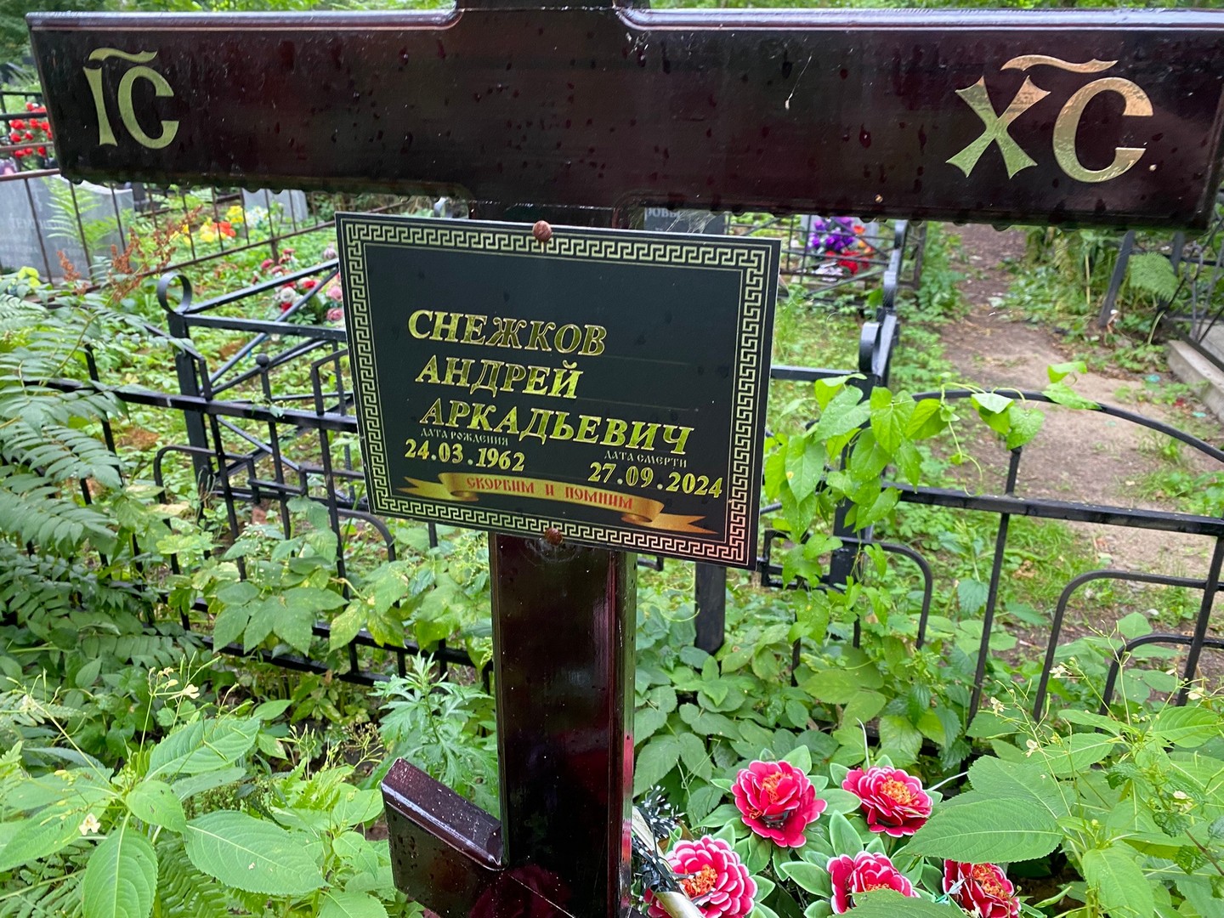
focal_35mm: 26
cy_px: 459
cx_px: 612
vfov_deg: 53.1
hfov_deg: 67.3
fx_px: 919
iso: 125
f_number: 1.8
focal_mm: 4.25
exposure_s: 1/79
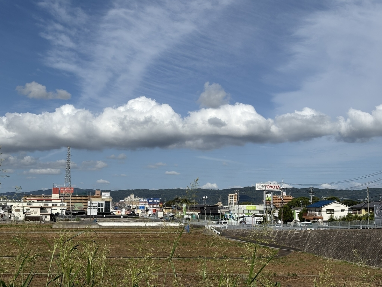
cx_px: 191
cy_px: 144
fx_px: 574
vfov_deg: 28.0
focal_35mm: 52
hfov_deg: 36.8
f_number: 1.6
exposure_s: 1/7042
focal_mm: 5.96
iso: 25
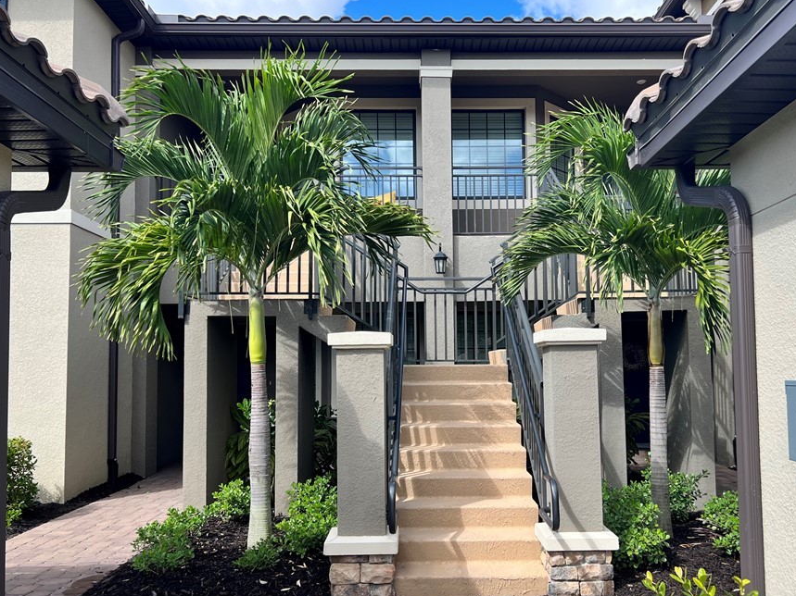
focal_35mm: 31
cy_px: 328
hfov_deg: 58.2
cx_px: 437
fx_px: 713
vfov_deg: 45.4
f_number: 1.5
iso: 50
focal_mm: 5.7
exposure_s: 1/1531
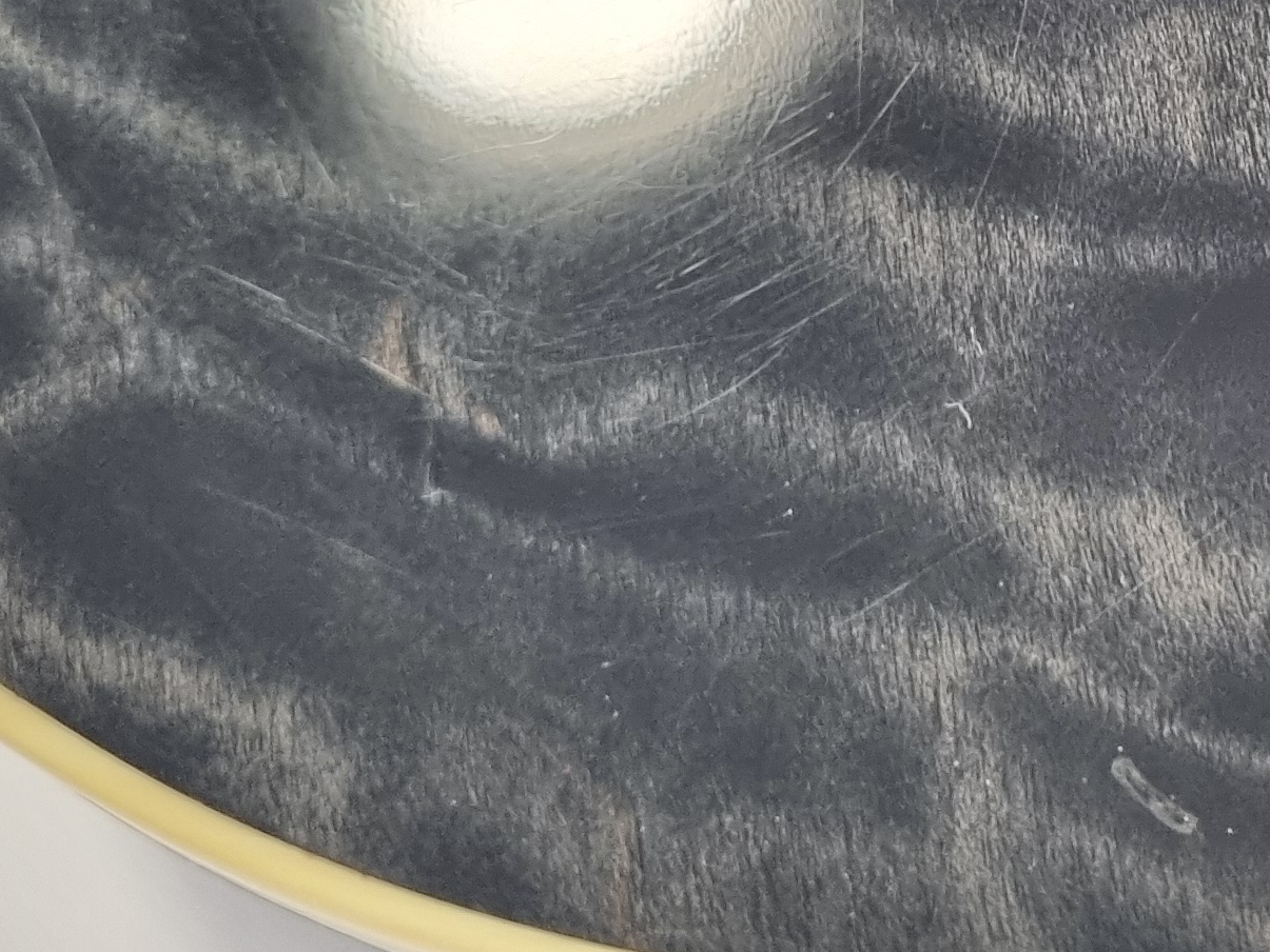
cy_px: -71
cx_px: 1516
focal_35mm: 87
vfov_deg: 16.5
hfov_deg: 21.0
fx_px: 3192
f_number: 1.8
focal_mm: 5.4
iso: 320
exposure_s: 1/50
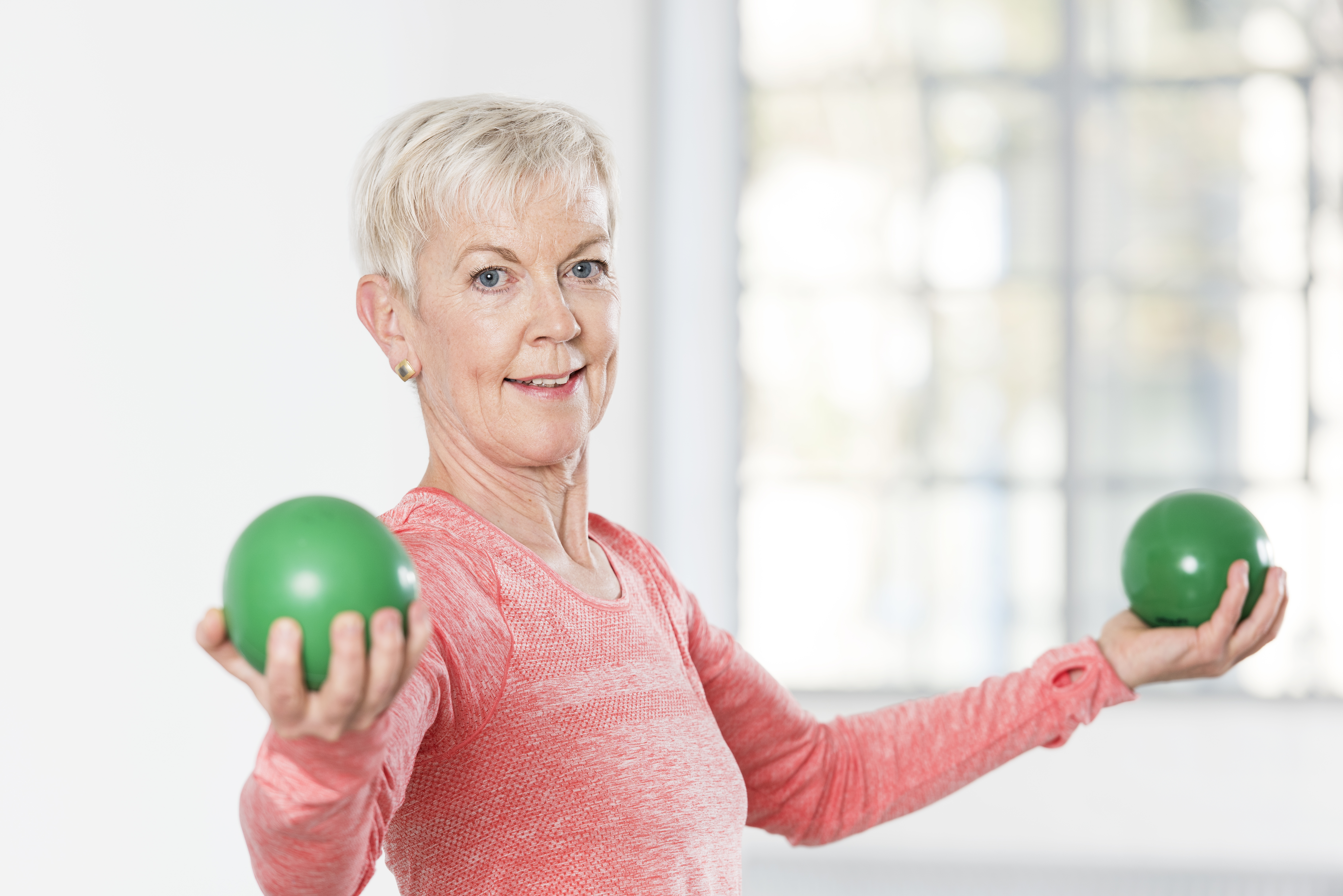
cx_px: 672
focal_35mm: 175
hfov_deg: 11.7
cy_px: 448
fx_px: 6530
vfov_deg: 7.9
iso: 160
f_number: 4
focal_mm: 175
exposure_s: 1/125
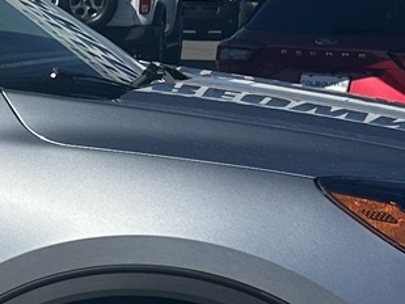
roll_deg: -0.9
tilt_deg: -9.8
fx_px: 1861
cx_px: -237
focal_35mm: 159
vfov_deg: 9.3
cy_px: 269
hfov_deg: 11.8
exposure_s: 1/8929
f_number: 1.78
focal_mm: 6.86
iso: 80
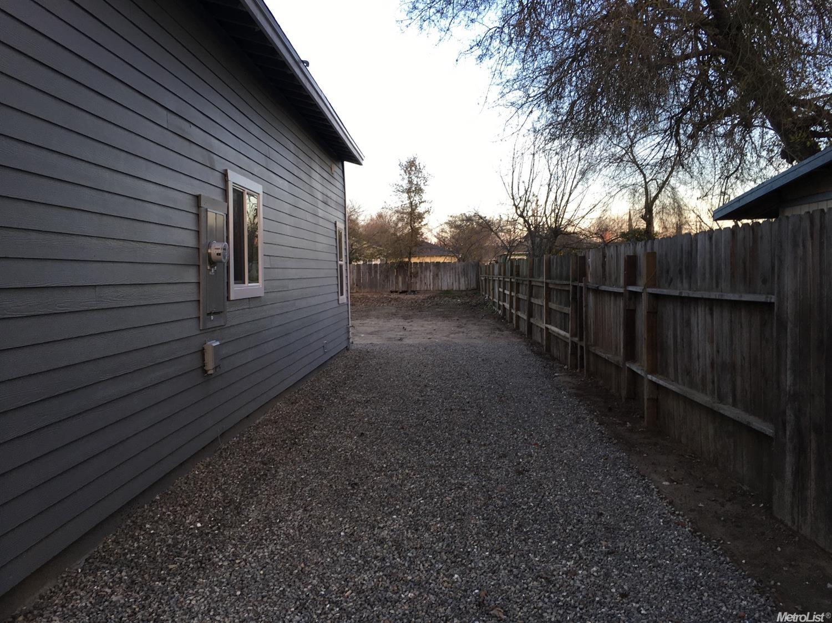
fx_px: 697
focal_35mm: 29
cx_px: 416
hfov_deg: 61.7
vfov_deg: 48.2
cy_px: 312
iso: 32
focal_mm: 4.15
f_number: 2.2
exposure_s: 1/40
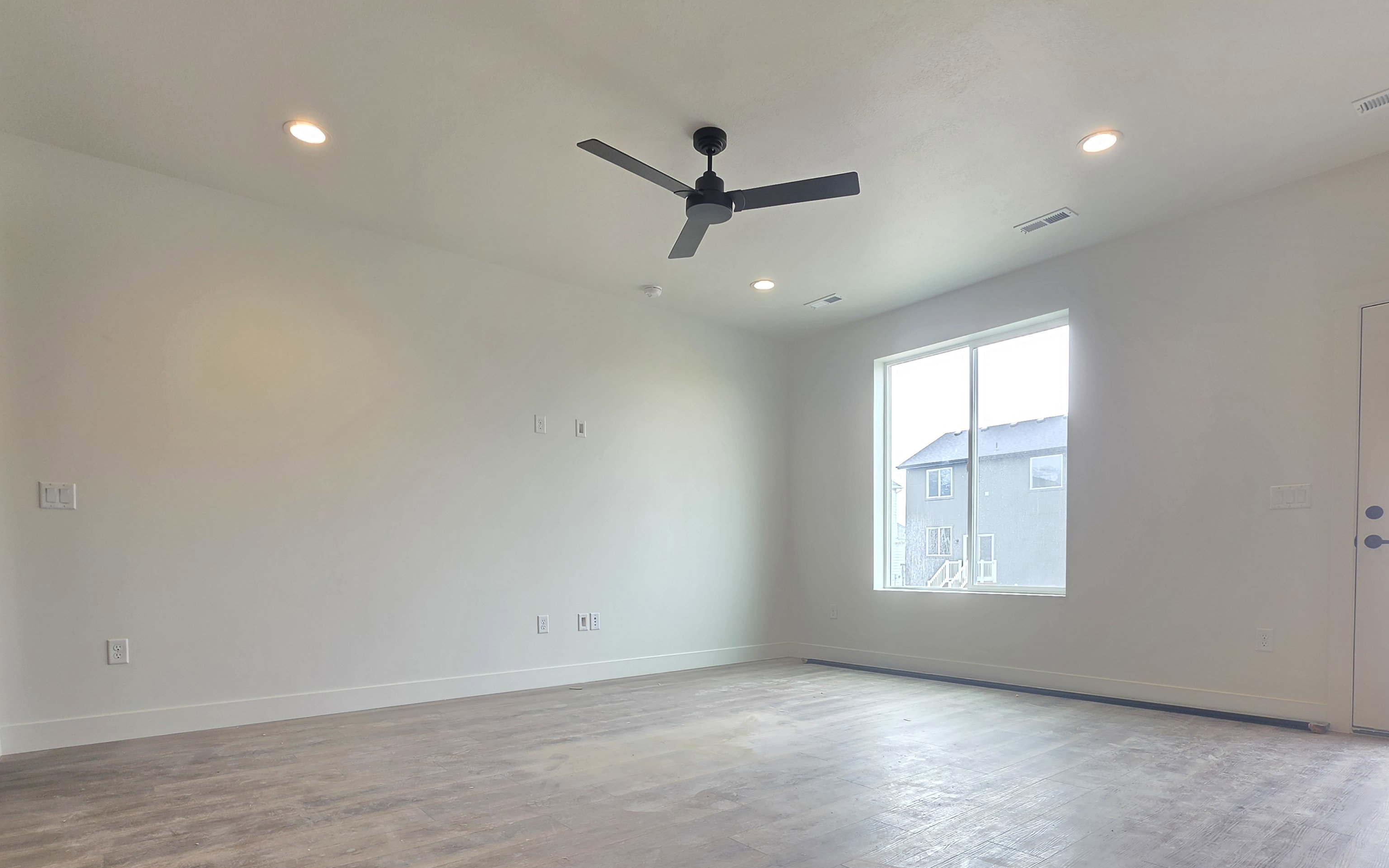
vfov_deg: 63.1
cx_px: 718
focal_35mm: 18
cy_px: 590
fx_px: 681
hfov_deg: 91.1
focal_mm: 2.2
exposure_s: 1/120
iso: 50
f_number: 1.9
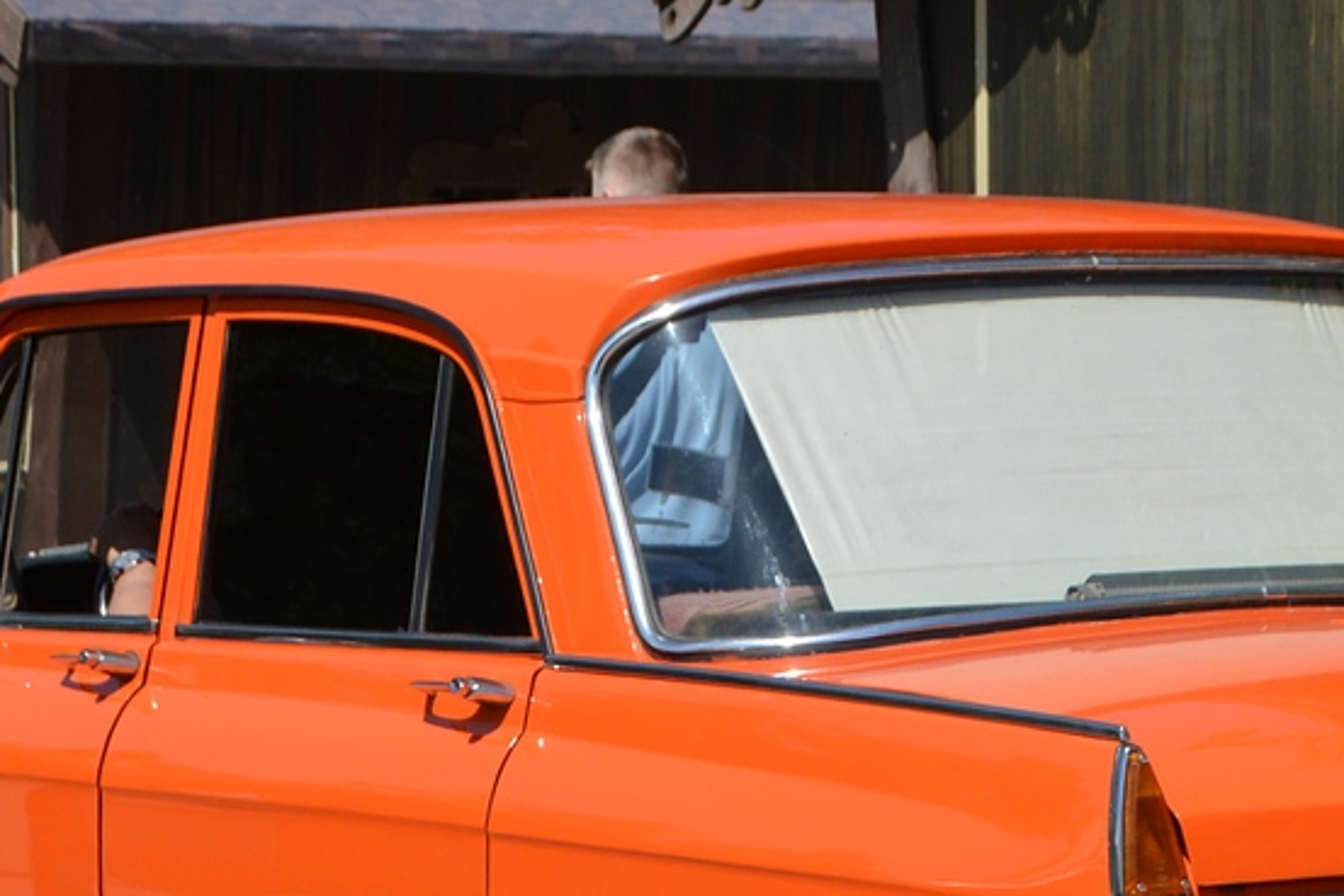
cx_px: 900
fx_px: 6684
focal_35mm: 179
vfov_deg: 7.7
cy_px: 556
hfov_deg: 11.5
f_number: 7.1
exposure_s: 1/1600
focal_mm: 44
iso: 400
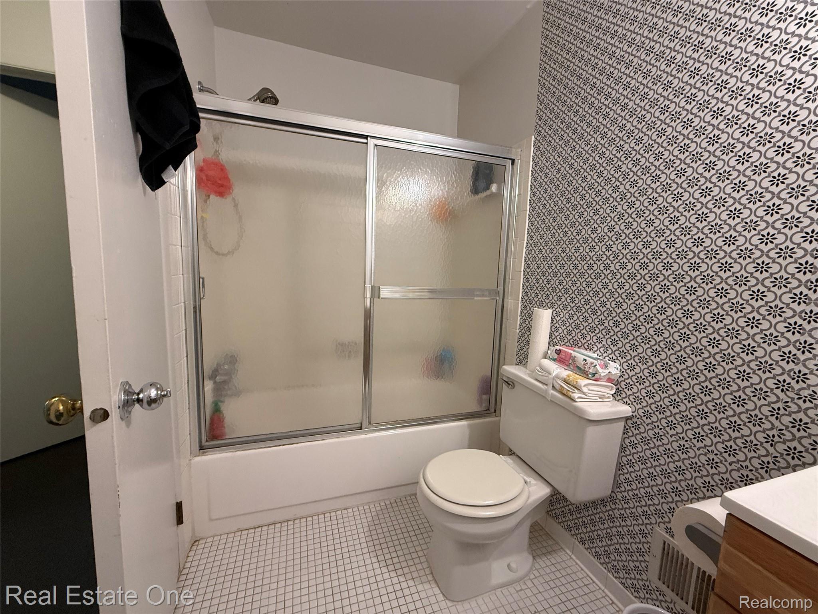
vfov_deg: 85.7
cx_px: 409
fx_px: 331
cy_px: 307
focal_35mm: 14
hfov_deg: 102.1
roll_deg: -2.7
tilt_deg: -5.9
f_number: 2.2
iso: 320
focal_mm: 2.22
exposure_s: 1/60
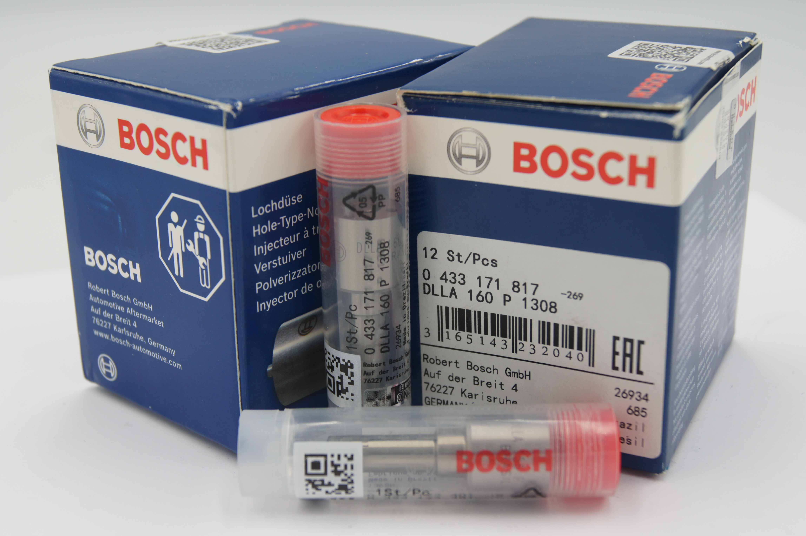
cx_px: 403
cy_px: 268
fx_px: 1175
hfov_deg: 37.9
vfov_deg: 25.7
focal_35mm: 52
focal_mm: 35
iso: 200
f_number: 5.6
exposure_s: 1/125
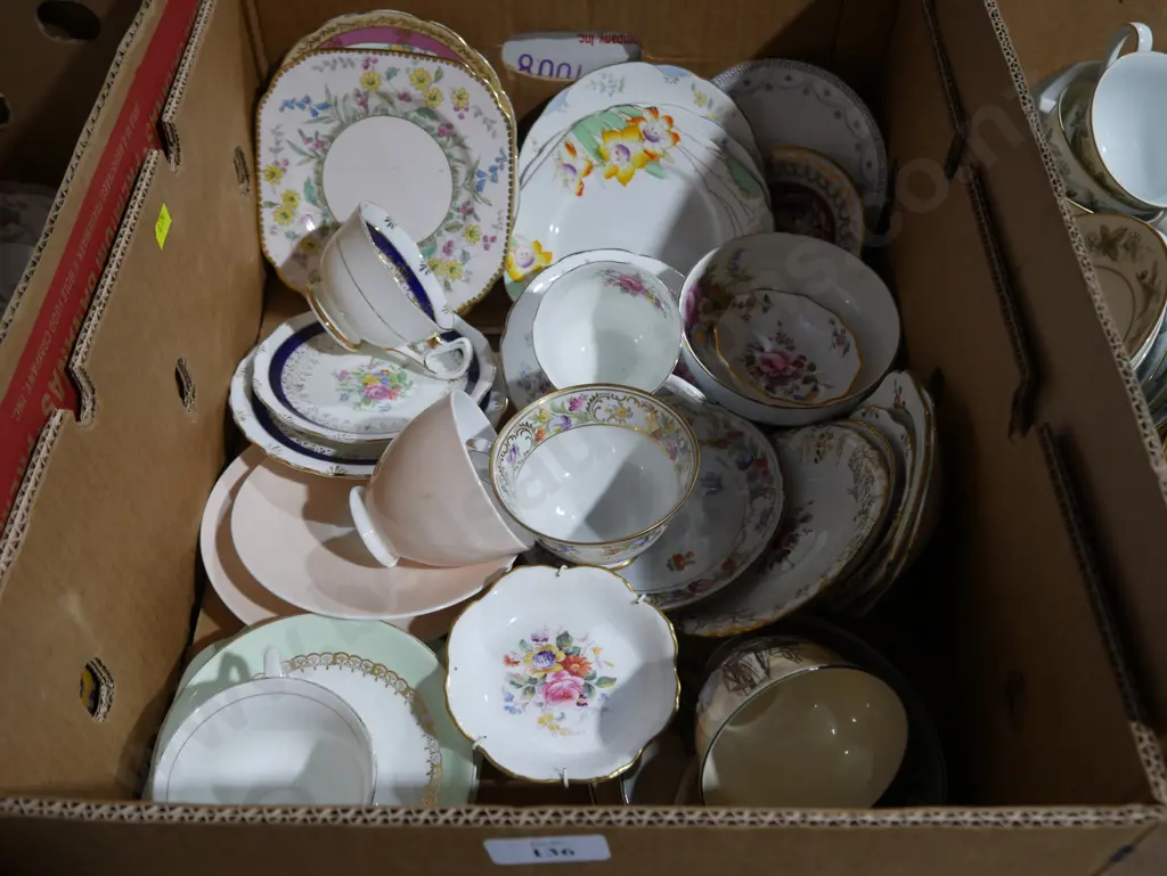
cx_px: 584
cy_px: 438
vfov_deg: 41.8
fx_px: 1147
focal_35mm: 34
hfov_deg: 53.9
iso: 320
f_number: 4
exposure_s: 1/60
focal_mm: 17
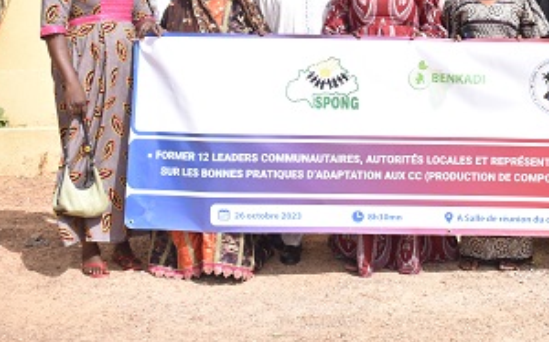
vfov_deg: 18.6
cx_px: 437
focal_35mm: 69
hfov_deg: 29.2
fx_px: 1029
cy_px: 52
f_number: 5
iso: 100
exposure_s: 1/320
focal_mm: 27
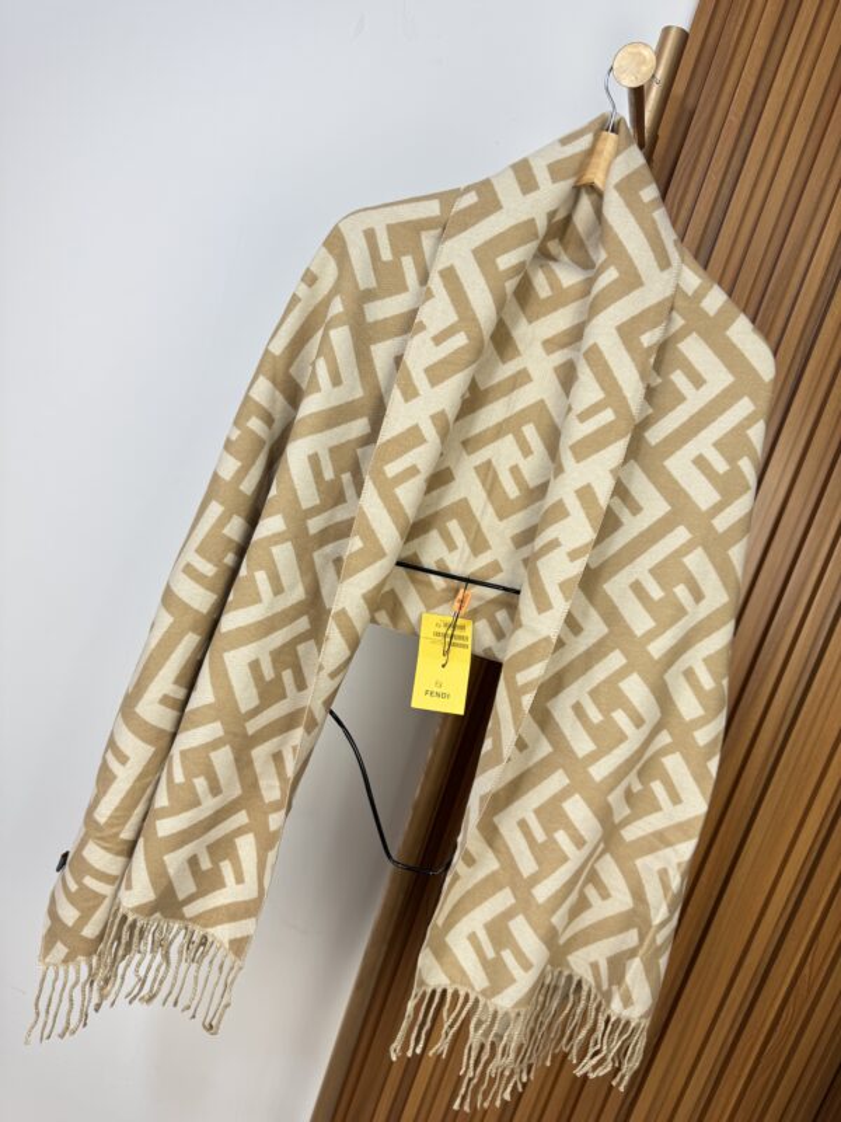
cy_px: 561
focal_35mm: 24
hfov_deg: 56.8
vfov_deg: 71.6
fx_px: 777
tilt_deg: -9.3
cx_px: 420
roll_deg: -17.8
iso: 80
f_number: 1.78
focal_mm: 6.76
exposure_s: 1/120
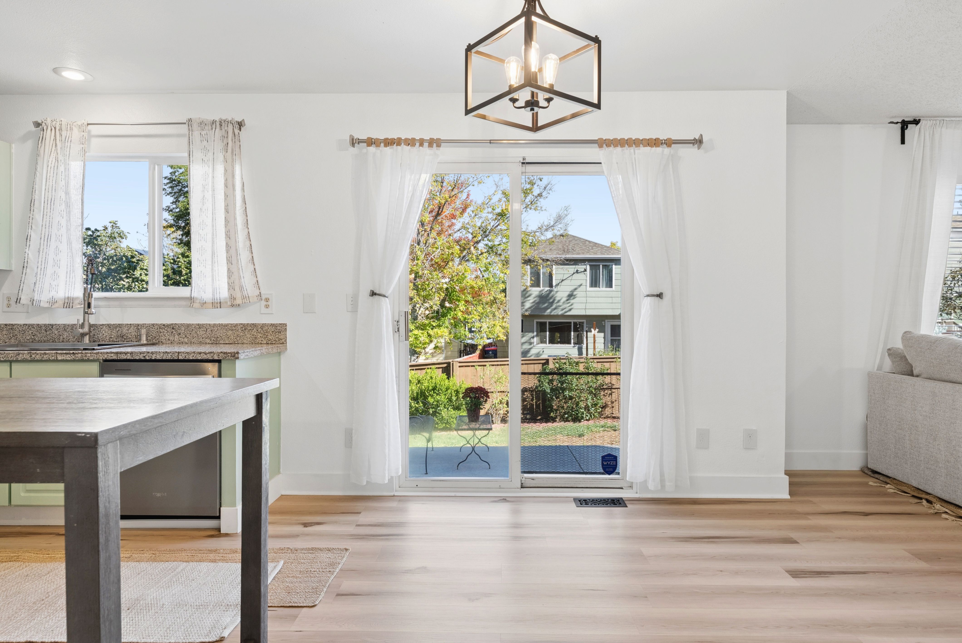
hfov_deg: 81.2
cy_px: 322
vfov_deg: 59.6
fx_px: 561
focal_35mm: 21
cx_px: 481
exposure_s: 1/100
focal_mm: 21
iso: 500
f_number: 9
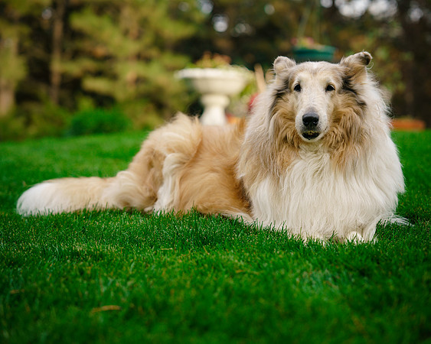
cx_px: 234
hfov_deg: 24.2
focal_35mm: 79
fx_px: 1005
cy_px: 172
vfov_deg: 19.5
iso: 100
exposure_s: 1/400
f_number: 2.8
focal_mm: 70
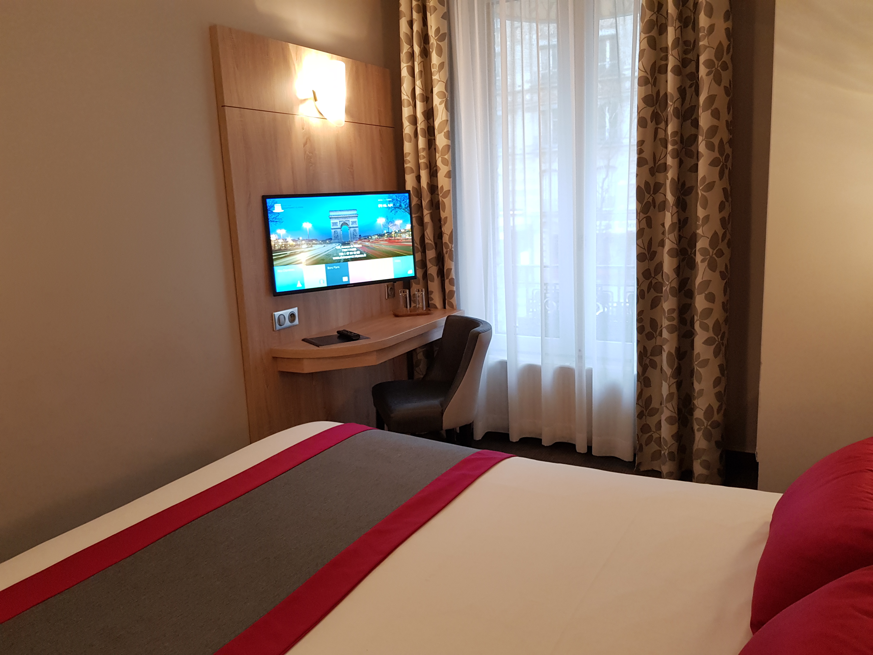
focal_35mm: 26
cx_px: 436
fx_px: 656
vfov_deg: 53.1
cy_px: 328
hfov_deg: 67.3
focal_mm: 4.2
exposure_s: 1/40
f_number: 1.7
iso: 200
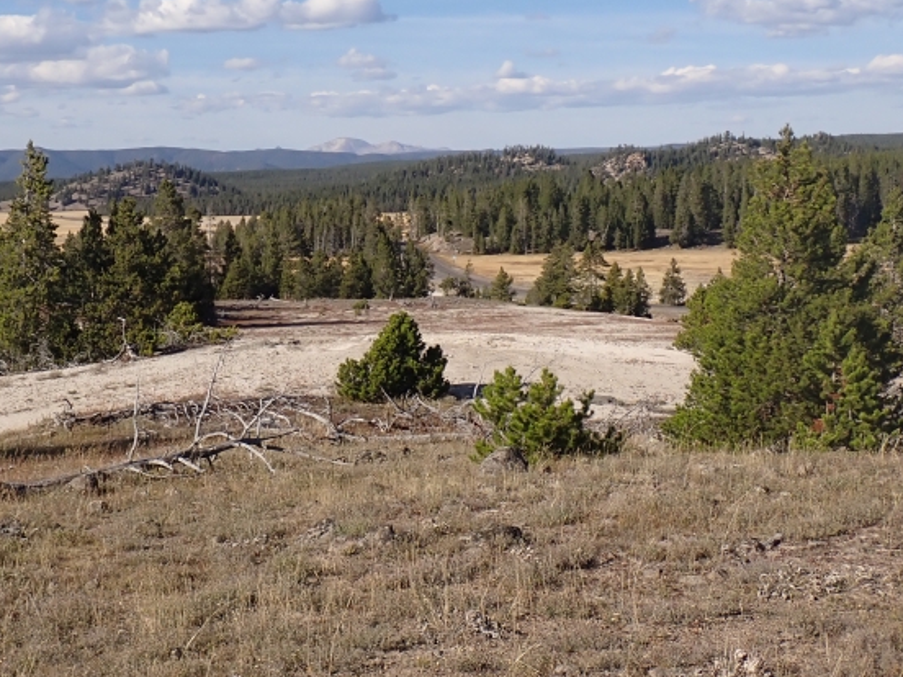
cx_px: 234
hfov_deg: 32.6
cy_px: 309
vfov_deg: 25.2
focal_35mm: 58
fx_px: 1513
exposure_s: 1/160
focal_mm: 5.79
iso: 100
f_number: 9
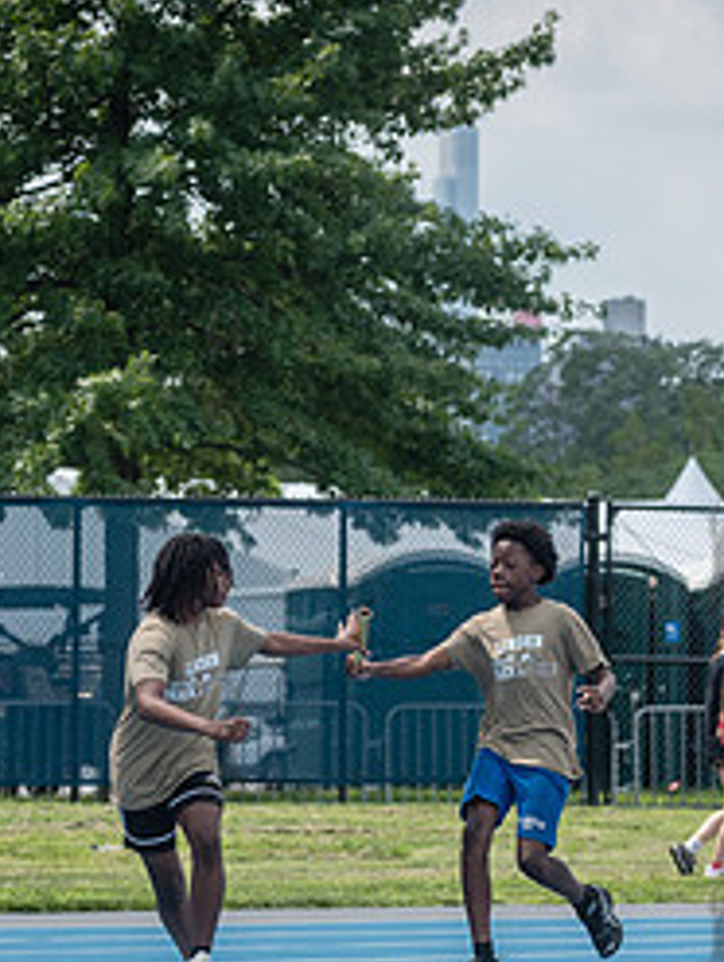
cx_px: 222
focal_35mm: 265
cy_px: 734
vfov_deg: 7.5
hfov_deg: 5.6
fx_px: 7371
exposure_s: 1/800
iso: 160
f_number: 5
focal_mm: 112
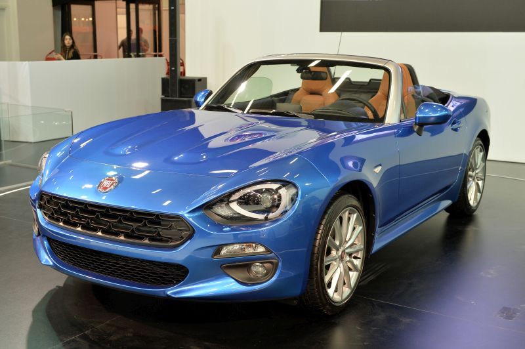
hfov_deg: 41.1
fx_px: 699
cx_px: 262
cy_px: 174
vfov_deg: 28.0
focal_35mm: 48
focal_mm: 48
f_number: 4.5
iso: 1600
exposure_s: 1/100
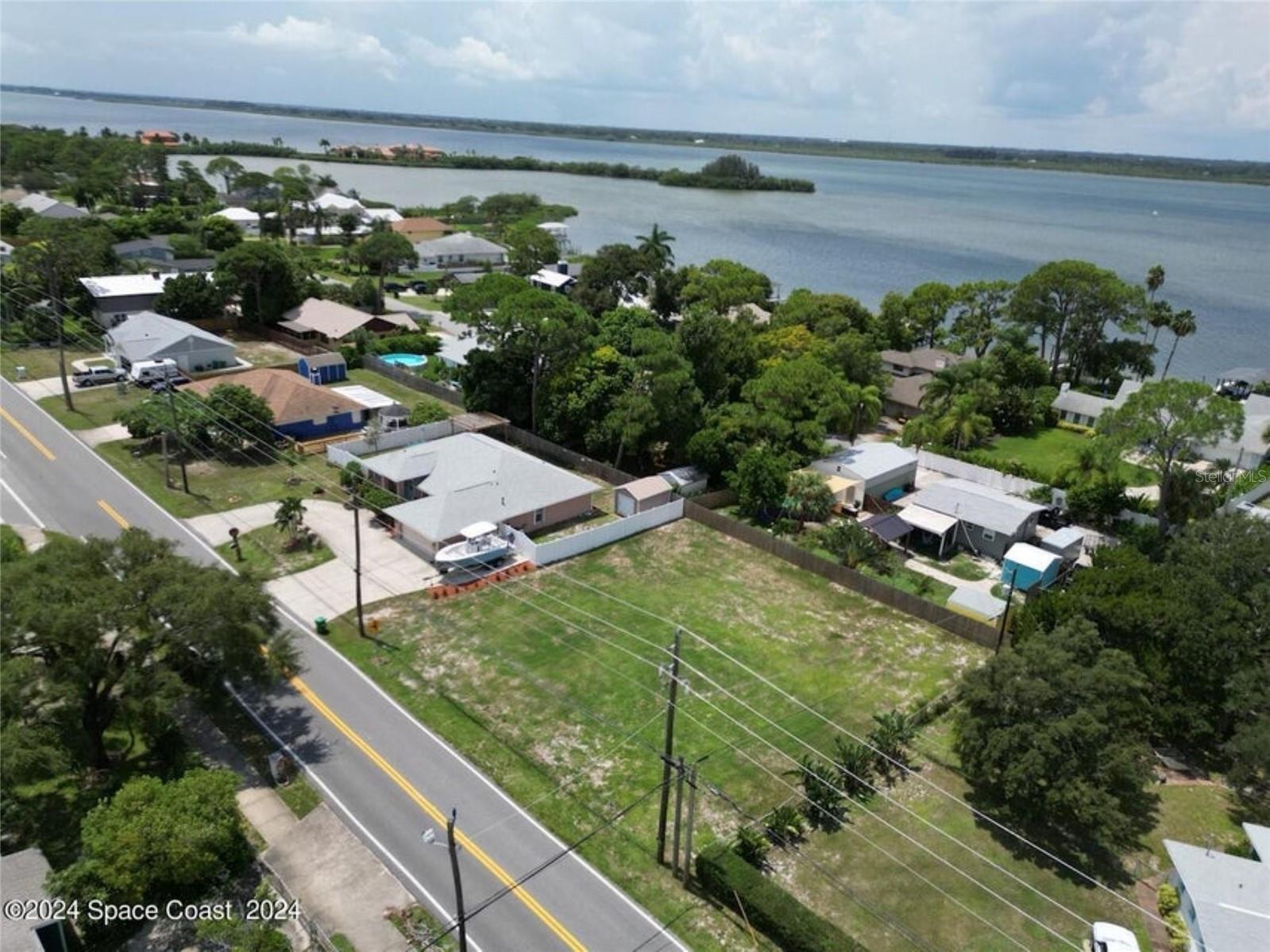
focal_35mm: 24
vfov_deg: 56.8
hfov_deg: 71.6
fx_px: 880
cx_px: 635
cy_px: 476
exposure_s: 1/1000
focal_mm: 6.72
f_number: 1.7
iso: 120
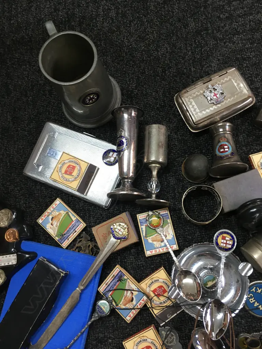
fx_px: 293
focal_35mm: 29
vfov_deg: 61.7
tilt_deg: -78.6
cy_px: 174
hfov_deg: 48.2
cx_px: 131
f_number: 2.2
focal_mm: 4.15
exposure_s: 1/33
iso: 100
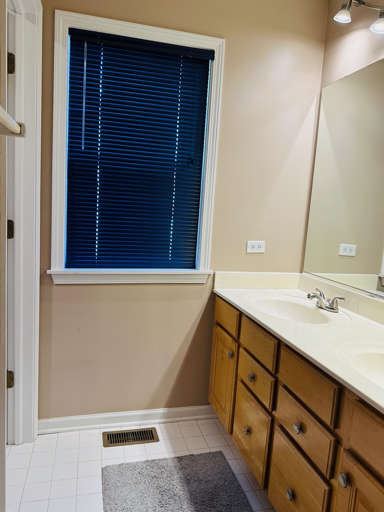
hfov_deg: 56.8
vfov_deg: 71.6
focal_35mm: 24
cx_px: 192
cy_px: 256
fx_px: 355
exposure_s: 1/120
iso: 160
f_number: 1.78
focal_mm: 6.86
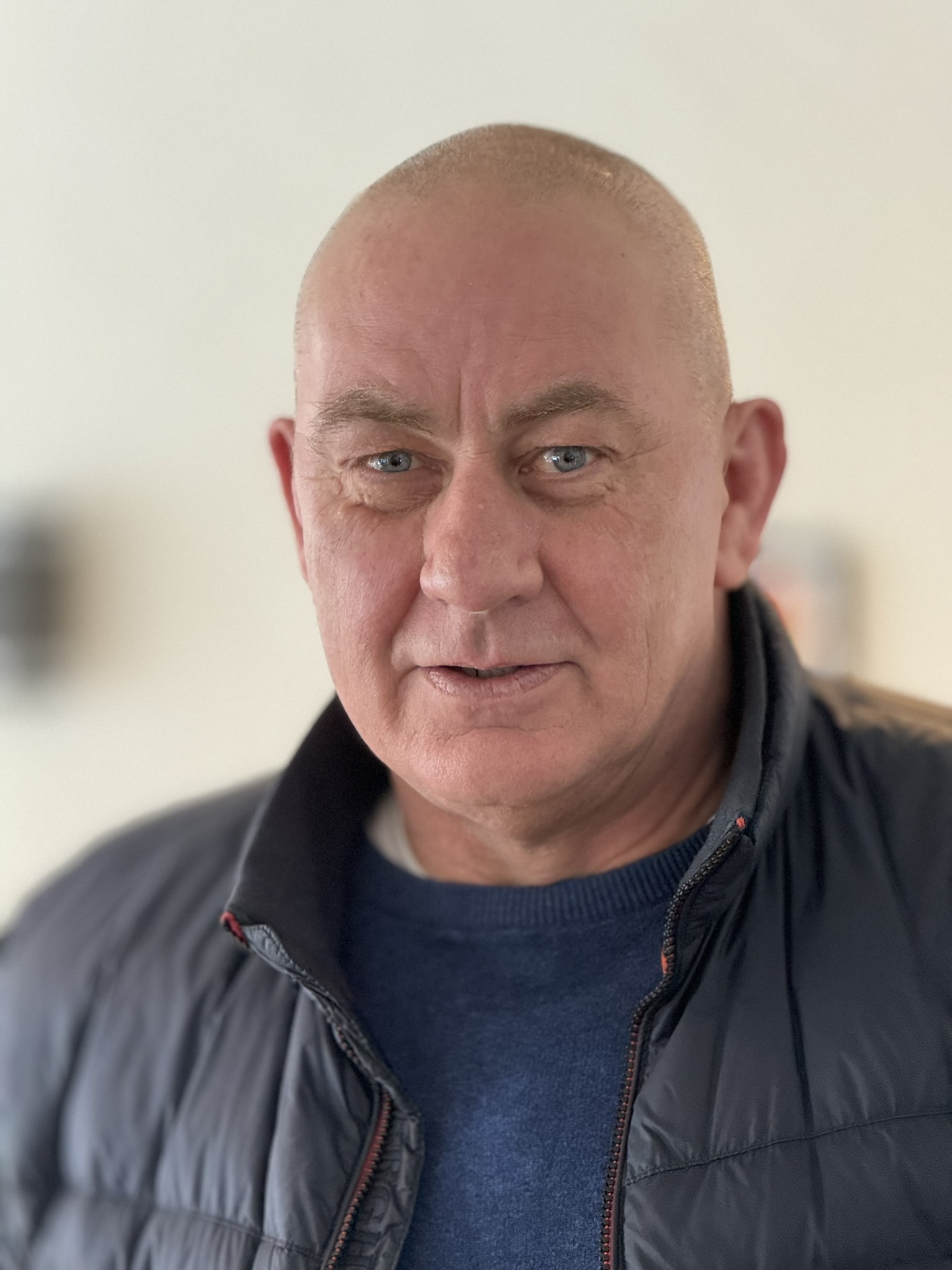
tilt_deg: -2.5
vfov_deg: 16.4
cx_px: 476
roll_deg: -1.0
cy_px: 635
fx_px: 4400
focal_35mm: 120
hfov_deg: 12.3
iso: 640
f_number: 2.8
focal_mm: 15.66
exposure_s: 1/50
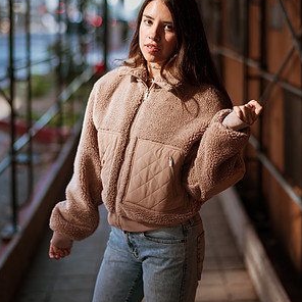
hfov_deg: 23.1
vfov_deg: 23.0
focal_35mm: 75
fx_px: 740
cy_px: 100
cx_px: 151
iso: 50
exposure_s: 1/1000
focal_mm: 58
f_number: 1.8
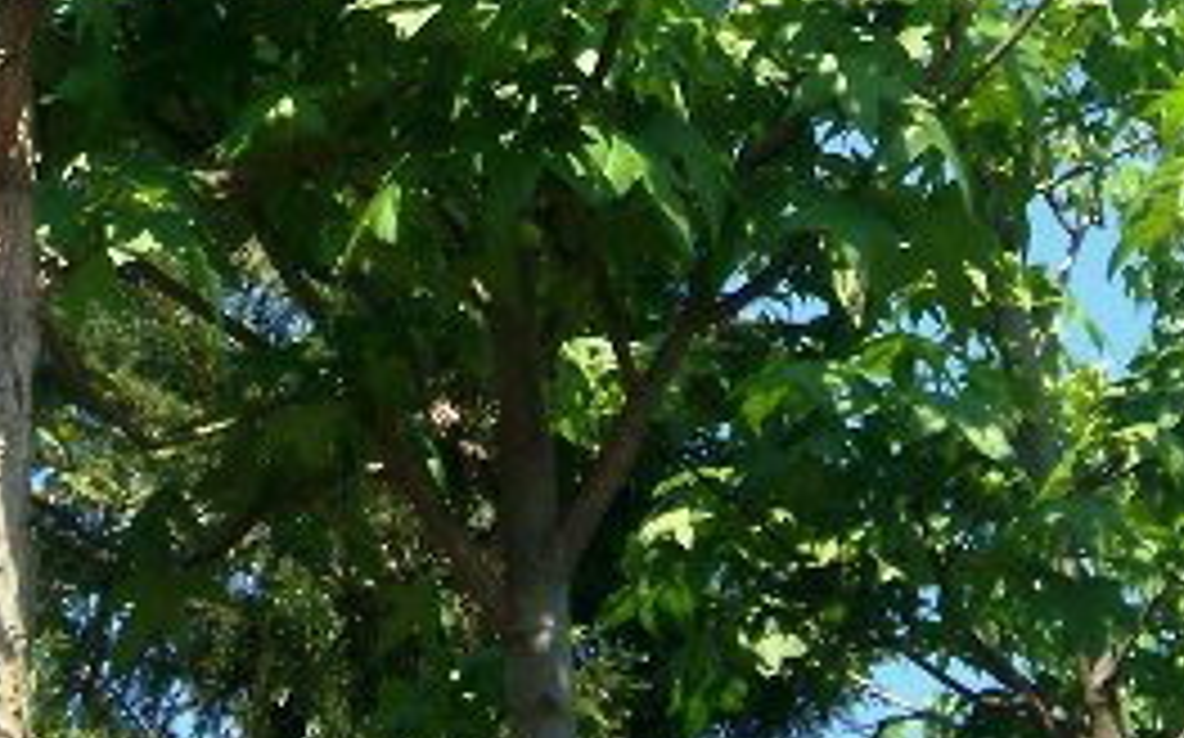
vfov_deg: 10.6
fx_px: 3741
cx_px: 464
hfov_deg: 18.0
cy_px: -585
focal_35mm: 116
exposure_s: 1/373
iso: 100
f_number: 4.5
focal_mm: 5.9
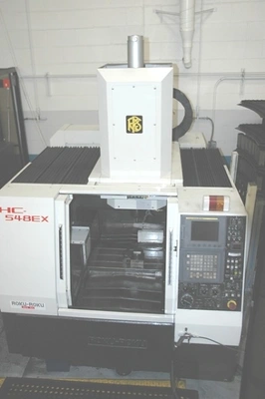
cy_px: 200
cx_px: 132
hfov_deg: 39.9
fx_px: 365
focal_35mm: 33
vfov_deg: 57.3
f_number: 3.8
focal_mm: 22
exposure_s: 1/60
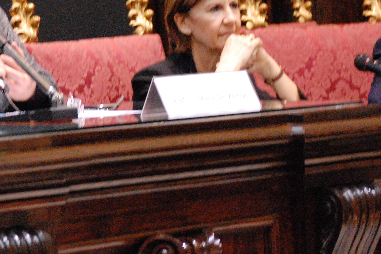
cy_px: 24
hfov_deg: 10.0
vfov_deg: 6.6
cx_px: 59
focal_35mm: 206
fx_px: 2178
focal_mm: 70
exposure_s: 1/30
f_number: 4.2
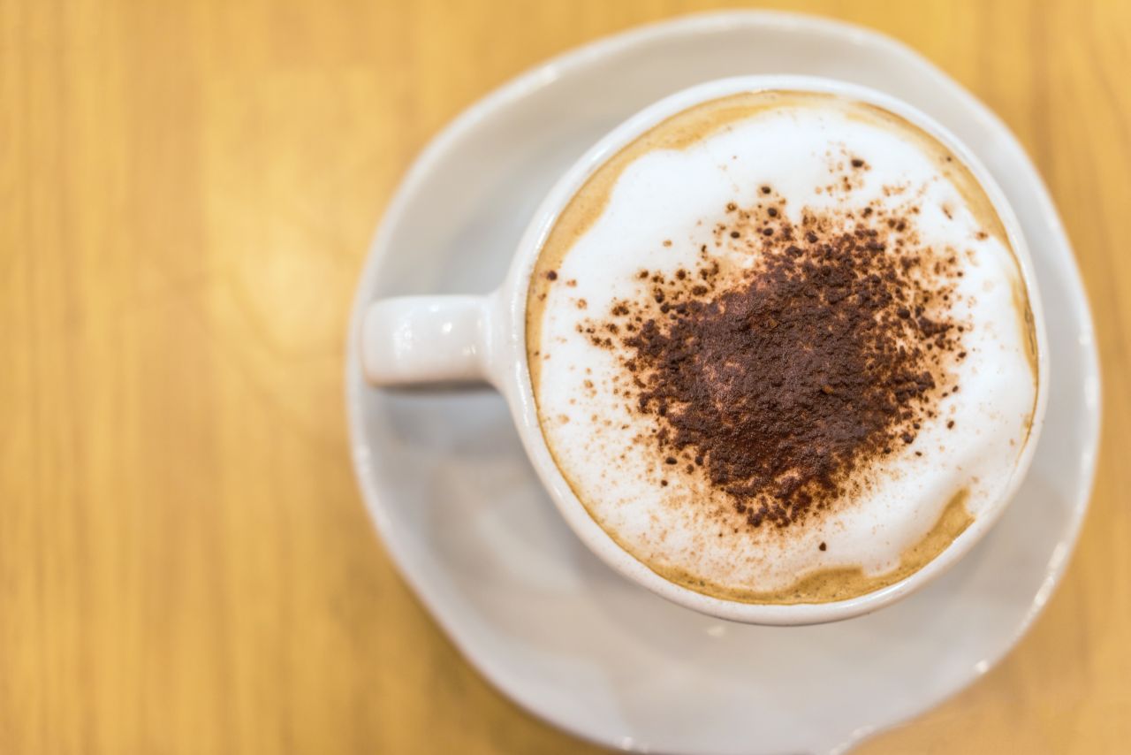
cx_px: 566
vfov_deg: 22.6
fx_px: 1885
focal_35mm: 60
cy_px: 378
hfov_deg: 33.4
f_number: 3
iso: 400
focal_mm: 60
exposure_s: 1/125
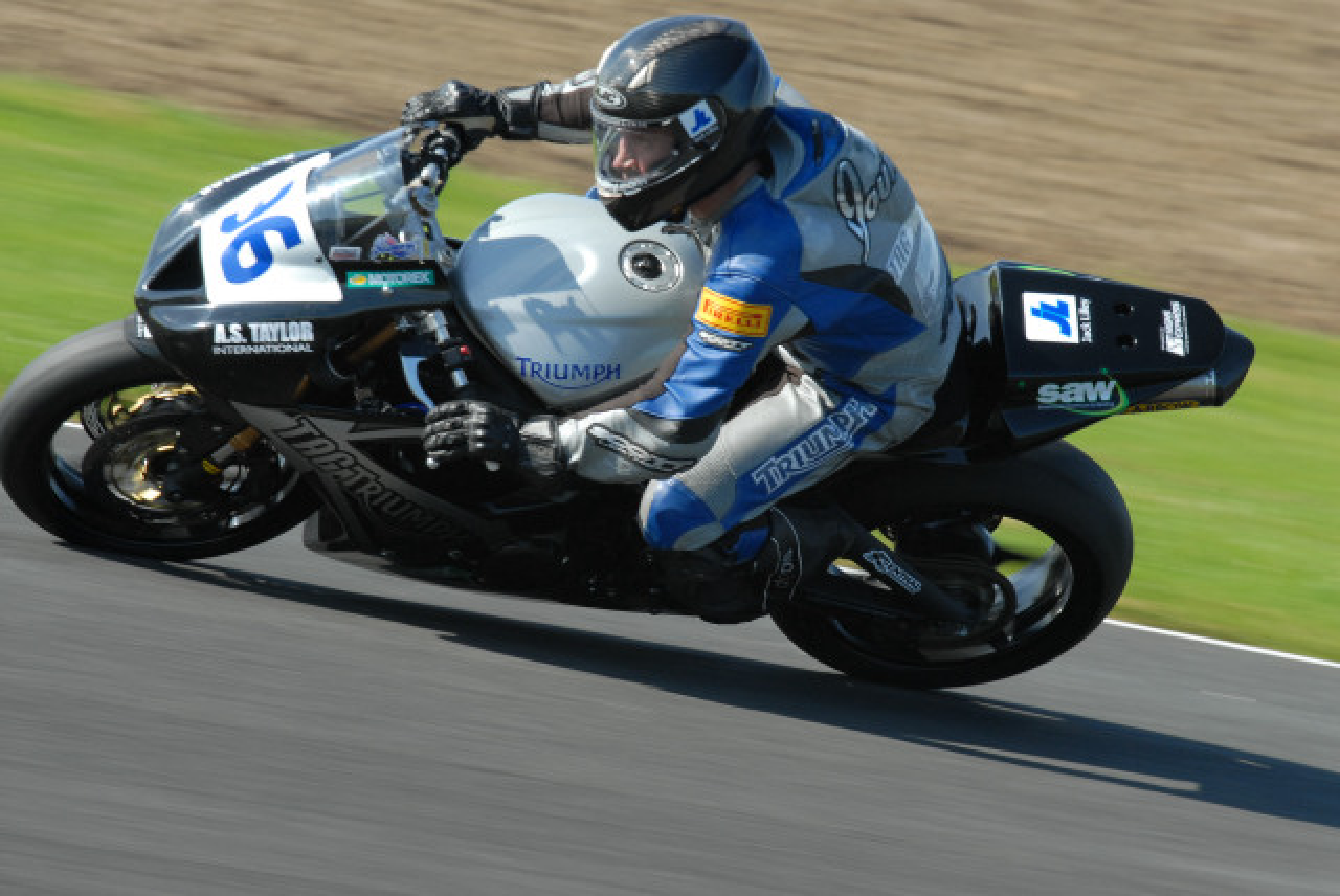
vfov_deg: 4.2
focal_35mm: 330
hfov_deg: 6.2
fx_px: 12294
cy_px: 448
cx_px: 670
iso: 400
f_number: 11
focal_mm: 220
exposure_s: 1/320
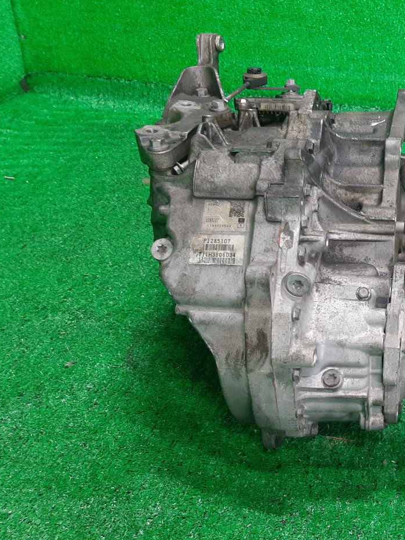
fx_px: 624
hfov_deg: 33.6
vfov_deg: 46.8
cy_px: 292
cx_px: 380
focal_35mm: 40
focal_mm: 3.93
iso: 131
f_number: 1.7
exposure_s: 1/50
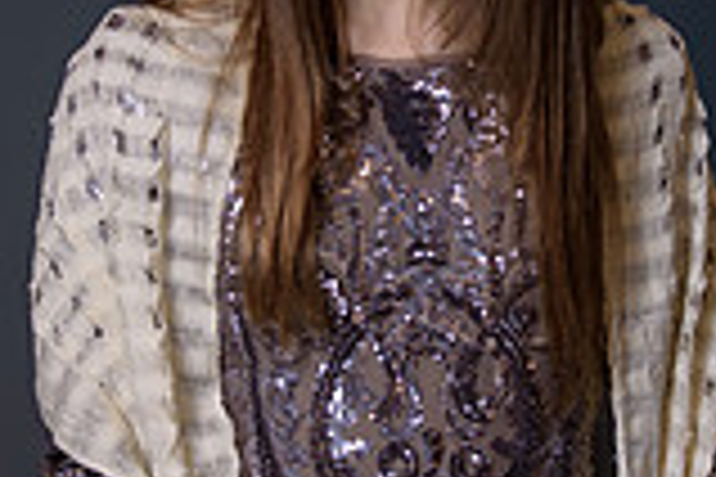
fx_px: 2943
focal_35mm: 148
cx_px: 483
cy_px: 211
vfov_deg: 9.3
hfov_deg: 13.8
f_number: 3.2
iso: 200
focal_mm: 34
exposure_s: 1/200
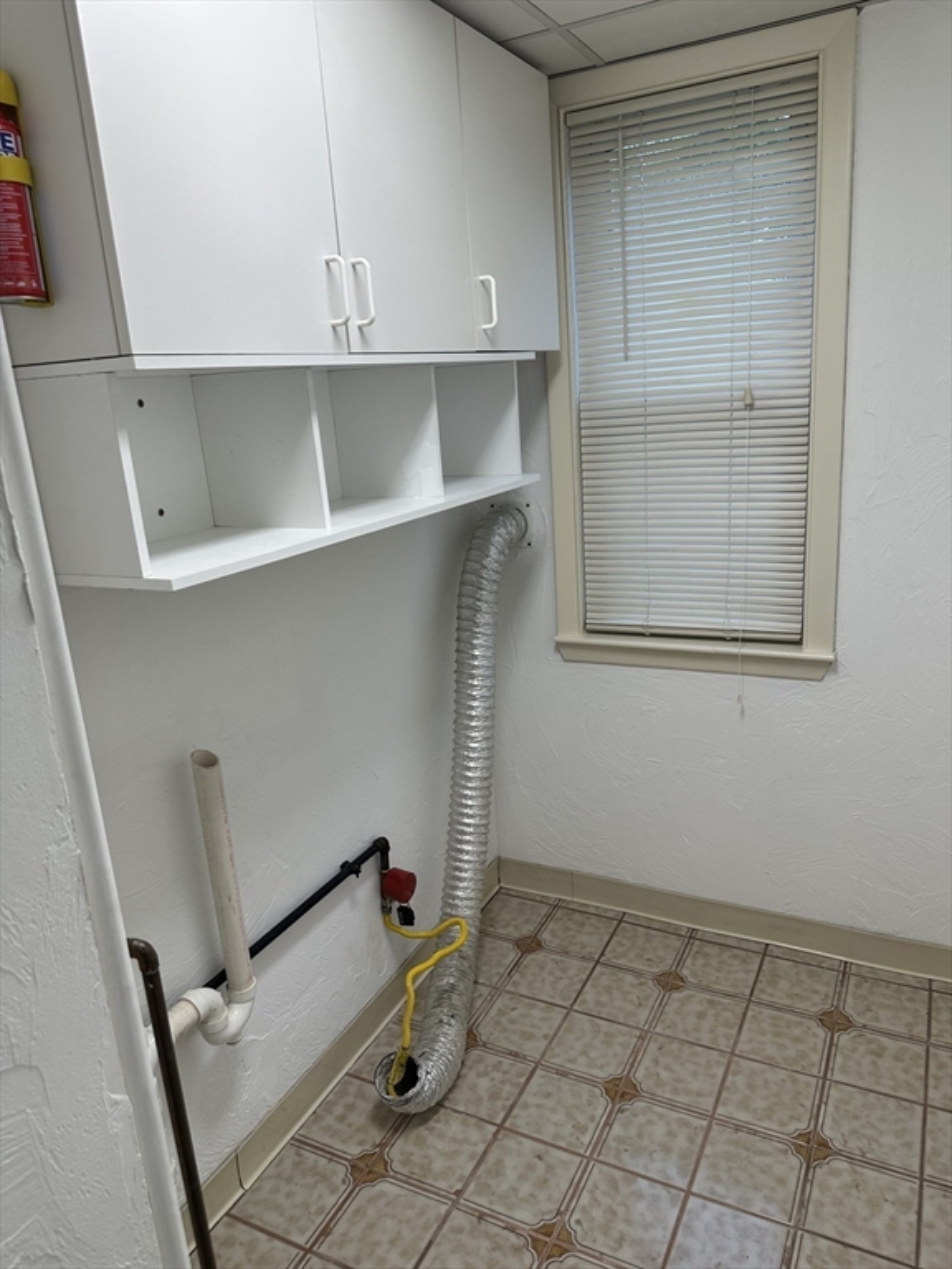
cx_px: 476
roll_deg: +4.7
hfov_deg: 56.8
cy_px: 634
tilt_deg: -14.9
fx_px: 880
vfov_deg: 71.6
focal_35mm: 24
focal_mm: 6.86
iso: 64
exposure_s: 1/150
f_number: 1.78
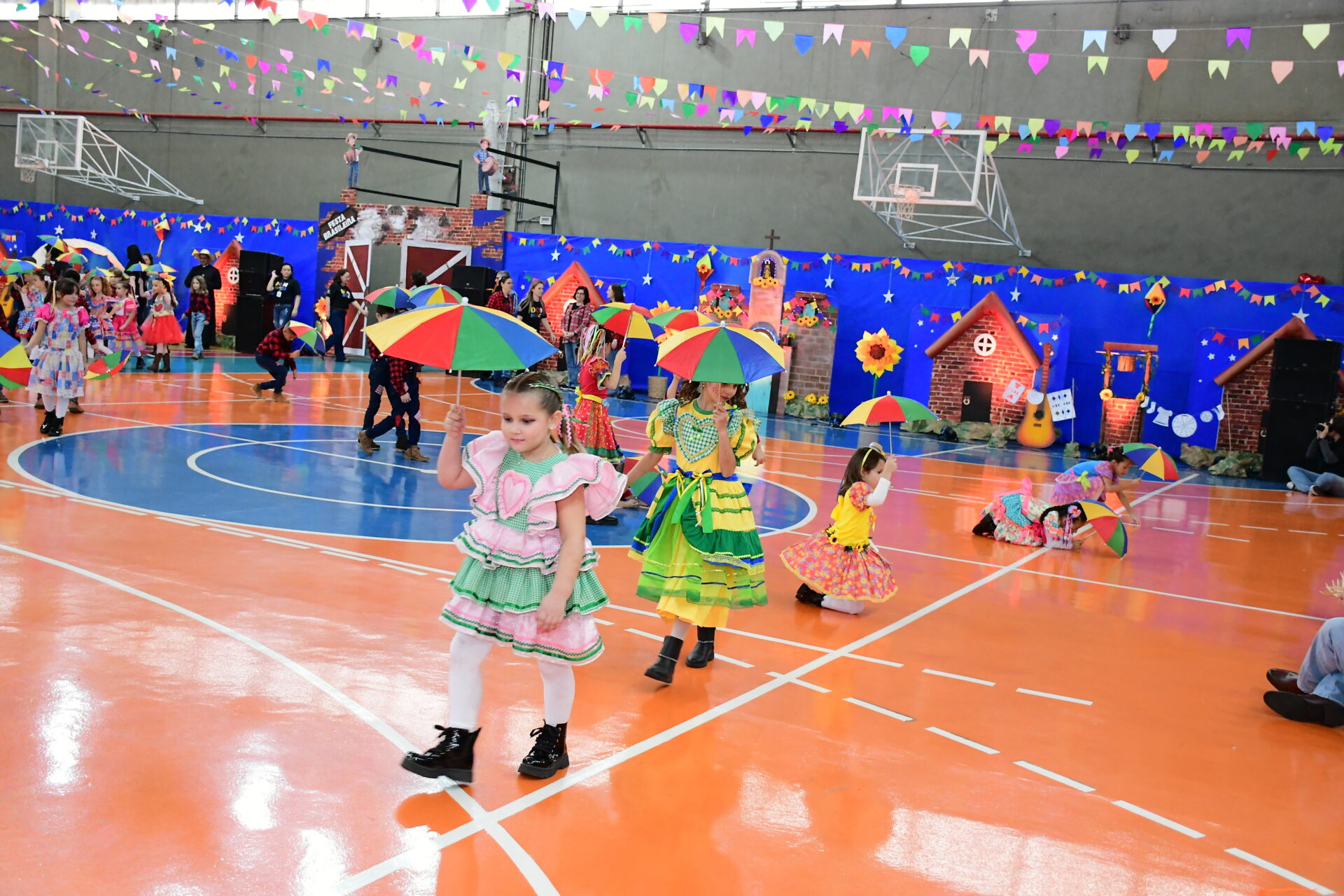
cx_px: 672
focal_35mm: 36
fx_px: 1344
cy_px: 448
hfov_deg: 53.1
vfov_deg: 36.9
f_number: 4.5
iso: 3200
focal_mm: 24
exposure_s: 1/200
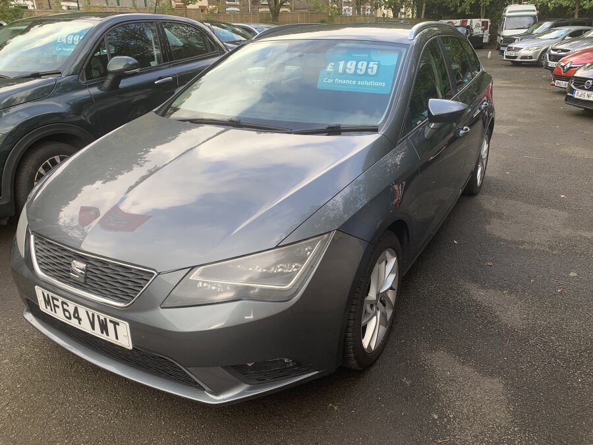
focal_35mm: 26
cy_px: 222
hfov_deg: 67.3
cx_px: 296
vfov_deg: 53.1
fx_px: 445
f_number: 1.8
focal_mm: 4.25
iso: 25
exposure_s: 1/275
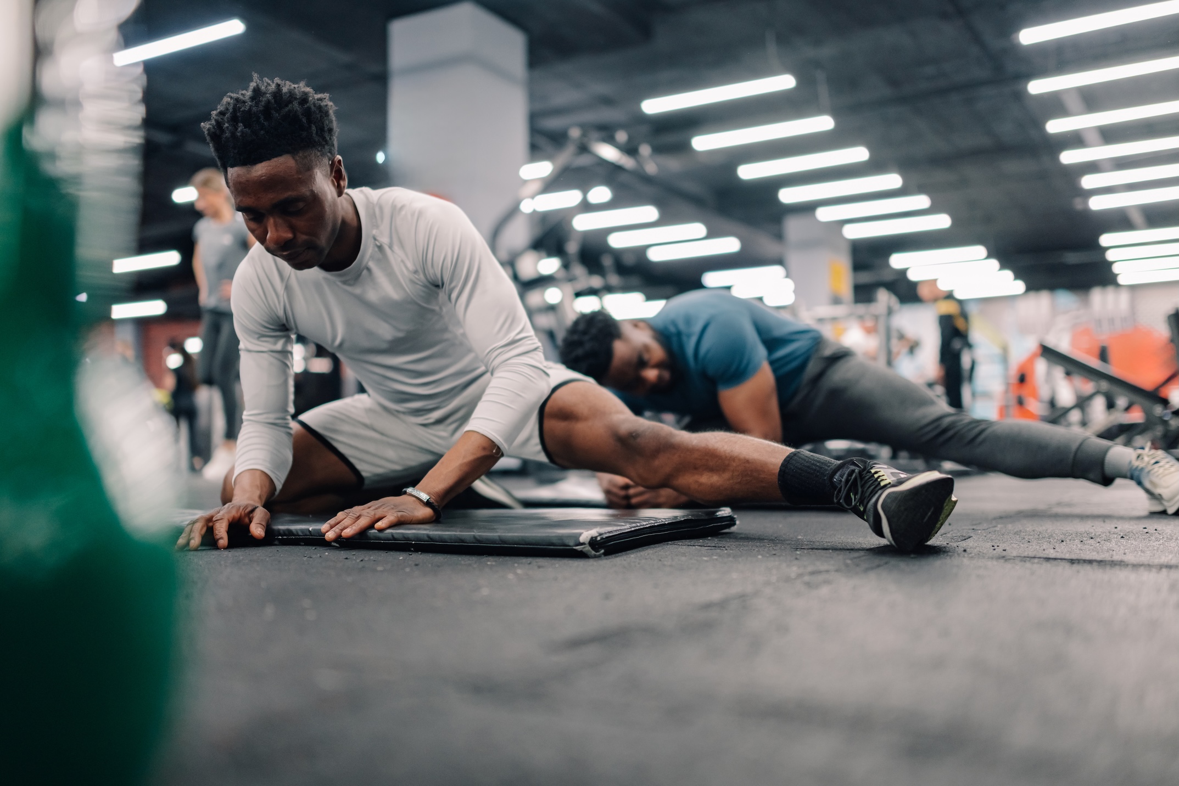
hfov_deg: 54.4
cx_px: 590
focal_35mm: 35
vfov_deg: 37.9
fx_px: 1146
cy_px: 393
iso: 800
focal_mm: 35
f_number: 1.4
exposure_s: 1/500
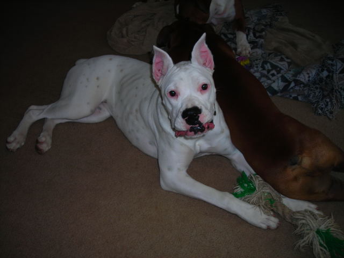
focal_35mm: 38
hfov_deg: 49.0
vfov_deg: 37.7
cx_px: 172
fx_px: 378
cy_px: 129
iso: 50
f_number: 3.2
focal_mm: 6.3
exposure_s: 1/60.1
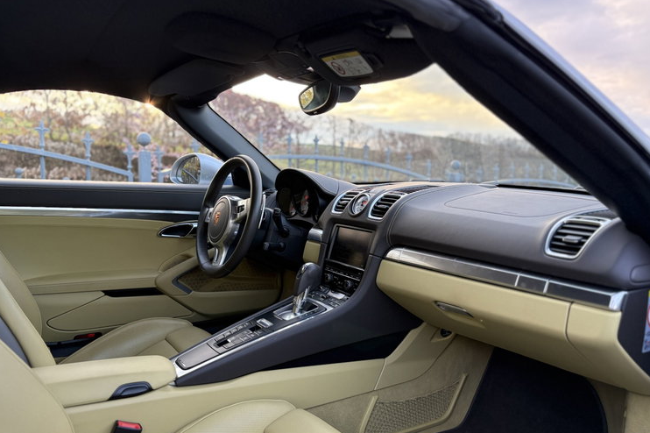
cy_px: 215
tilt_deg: -4.2
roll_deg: -0.1
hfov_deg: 65.5
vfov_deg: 46.4
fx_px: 505
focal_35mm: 28
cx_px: 319
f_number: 1.6
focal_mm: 5.96
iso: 125
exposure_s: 1/98
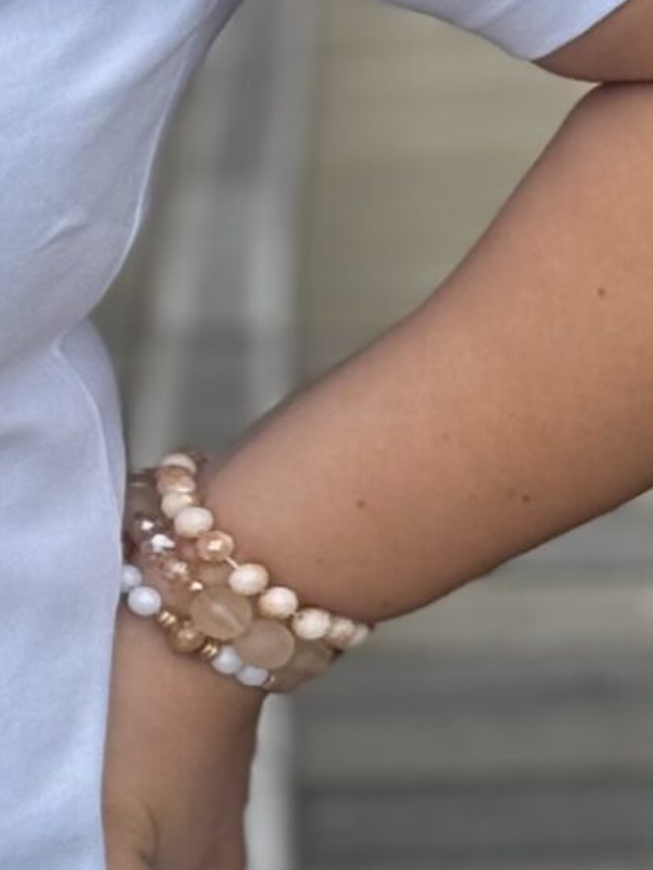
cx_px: -404
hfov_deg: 6.4
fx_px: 5707
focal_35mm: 227
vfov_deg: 8.7
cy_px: 105
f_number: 1.78
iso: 64
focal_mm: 6.76
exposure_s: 1/2415
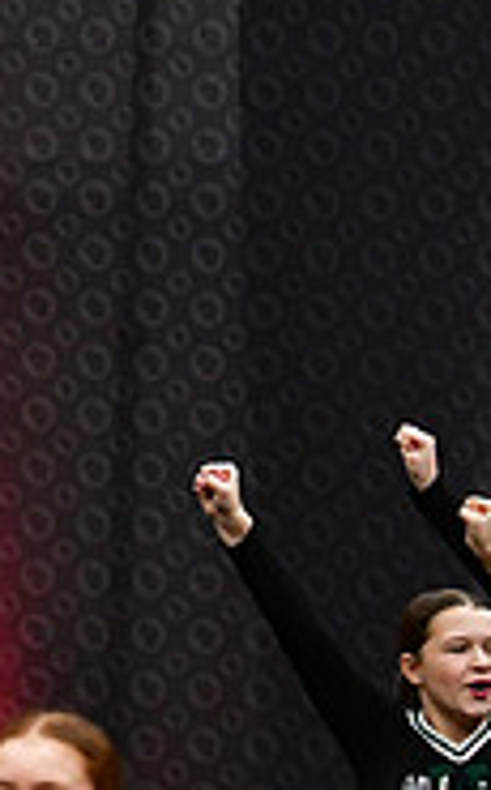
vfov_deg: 3.8
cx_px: -717
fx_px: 11972
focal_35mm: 557
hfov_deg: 2.3
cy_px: 181
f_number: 3.5
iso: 4000
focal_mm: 116
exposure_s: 1/500
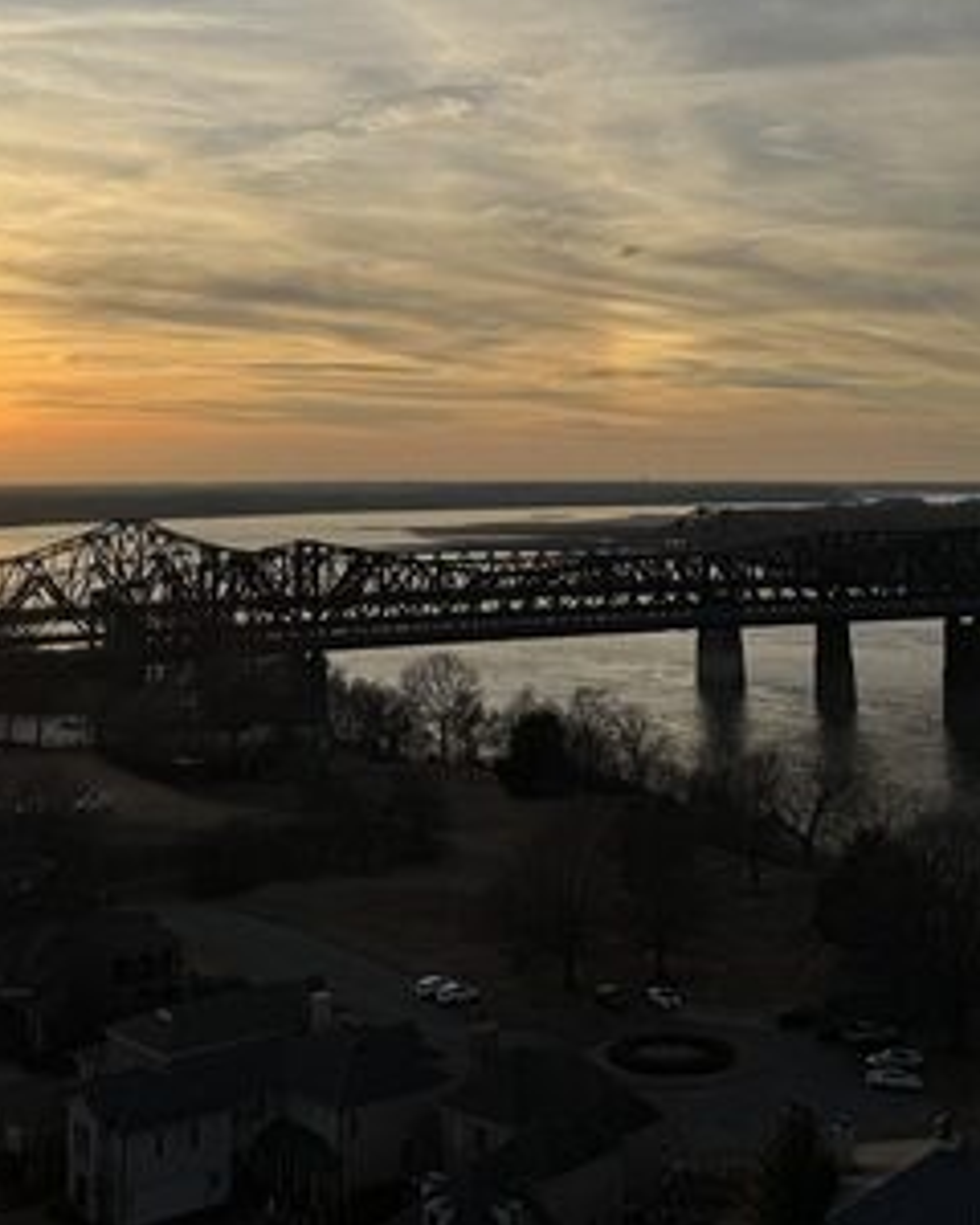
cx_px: 433
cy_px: 257
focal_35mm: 50
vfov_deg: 36.2
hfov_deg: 30.2
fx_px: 1813
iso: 80
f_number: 1.78
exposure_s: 1/7937
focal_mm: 6.76
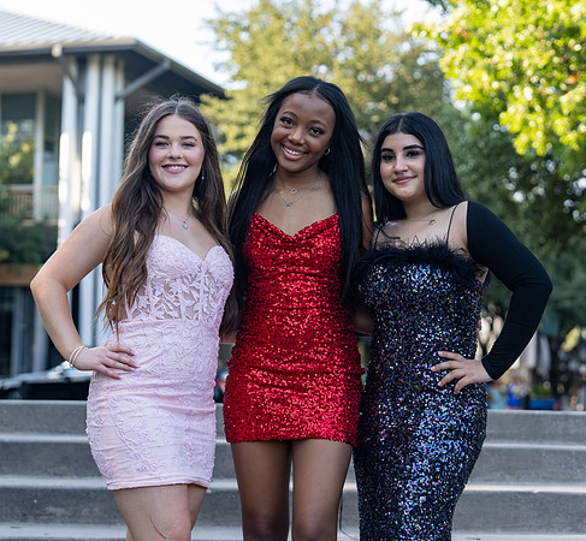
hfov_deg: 19.7
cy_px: 273
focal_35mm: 92
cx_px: 256
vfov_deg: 18.2
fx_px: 1691
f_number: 3.5
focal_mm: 70
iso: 250
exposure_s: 1/320
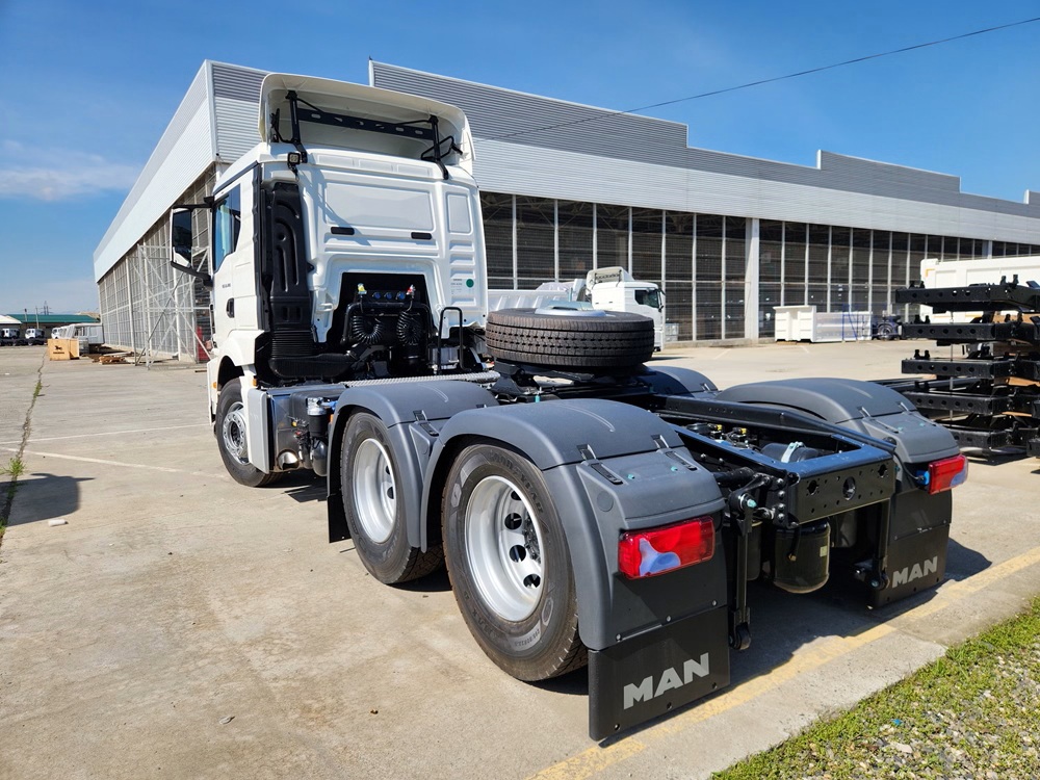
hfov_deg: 73.9
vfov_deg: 58.9
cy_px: 390
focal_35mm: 23
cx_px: 520
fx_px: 691
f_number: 1.8
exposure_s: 1/2038
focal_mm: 5.4
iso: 20
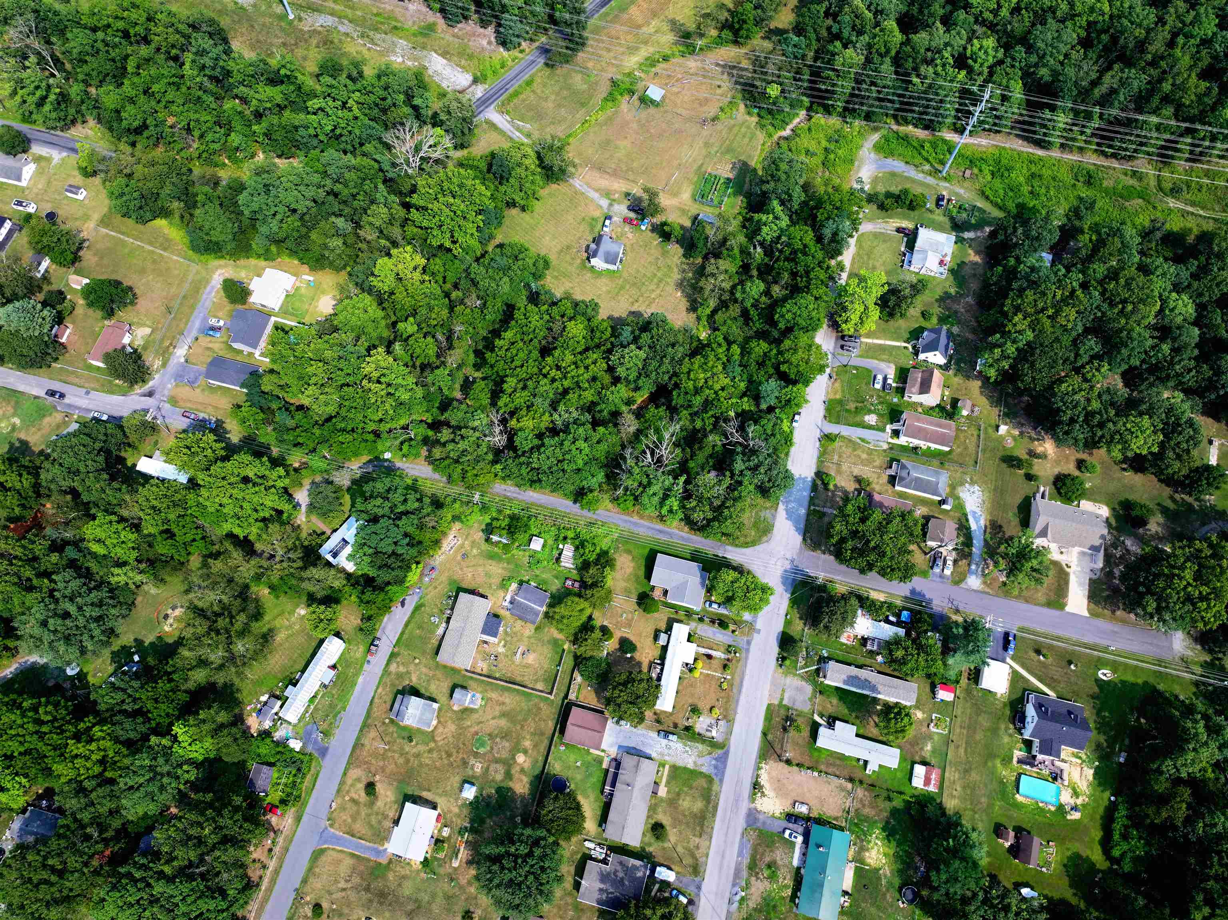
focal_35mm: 24
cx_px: 614
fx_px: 851
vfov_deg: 56.8
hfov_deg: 71.6
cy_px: 460
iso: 100
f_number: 2.8
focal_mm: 12.29
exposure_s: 1/30
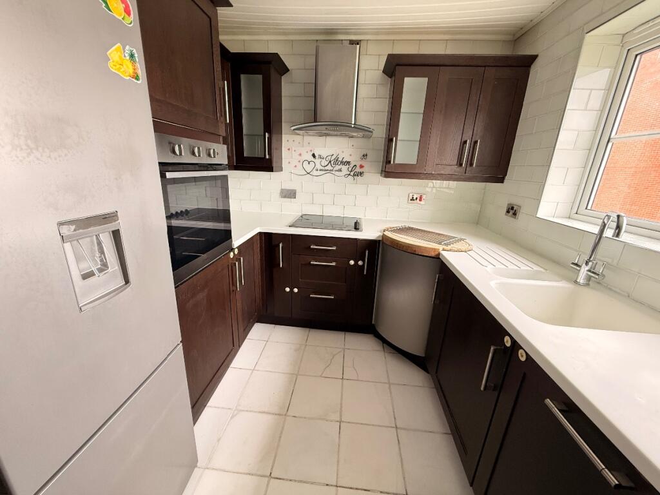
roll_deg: -3.0
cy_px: 248
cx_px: 330
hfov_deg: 102.1
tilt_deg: -17.6
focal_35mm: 14
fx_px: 267
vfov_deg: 85.7
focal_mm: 2.22
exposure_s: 1/49
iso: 250
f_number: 2.2
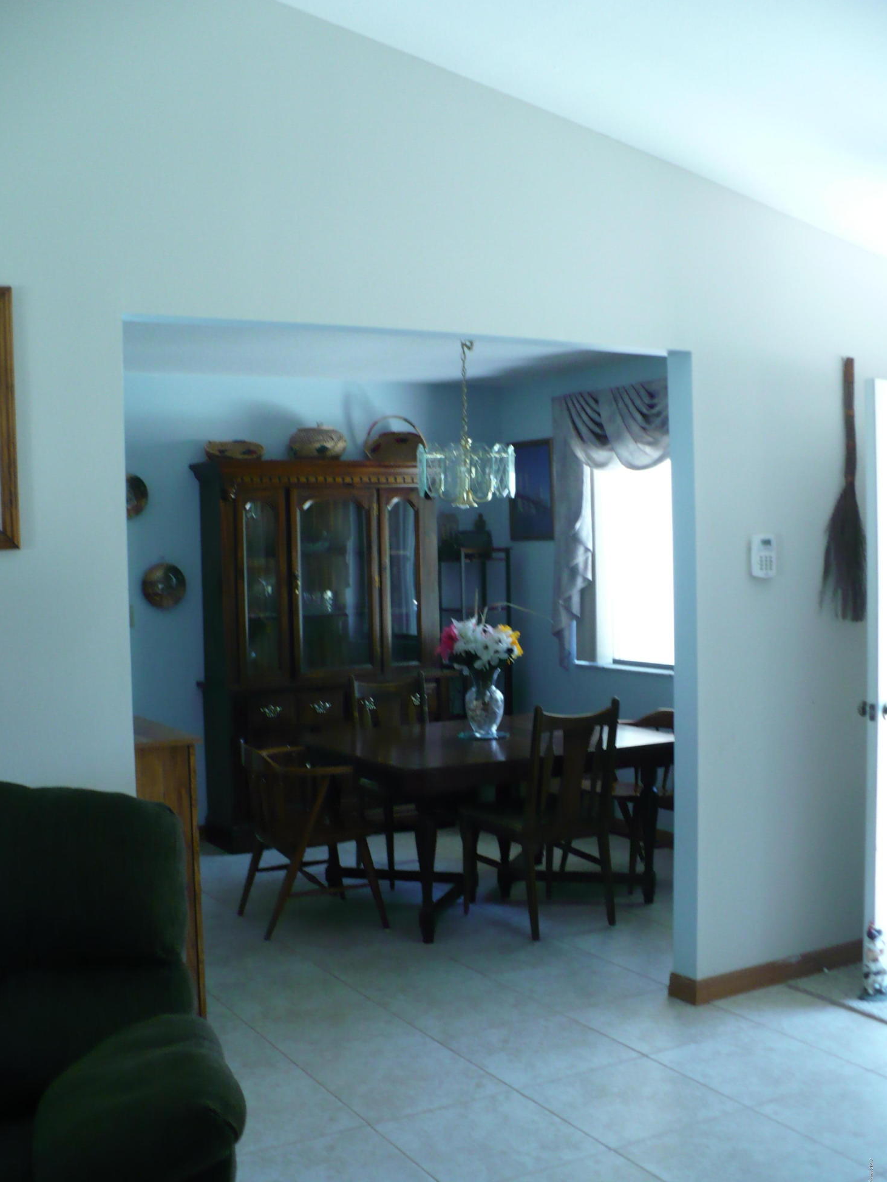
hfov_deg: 37.7
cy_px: 594
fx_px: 1298
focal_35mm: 38
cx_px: 444
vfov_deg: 49.0
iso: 200
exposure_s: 1/30
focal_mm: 6.1
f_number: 2.8
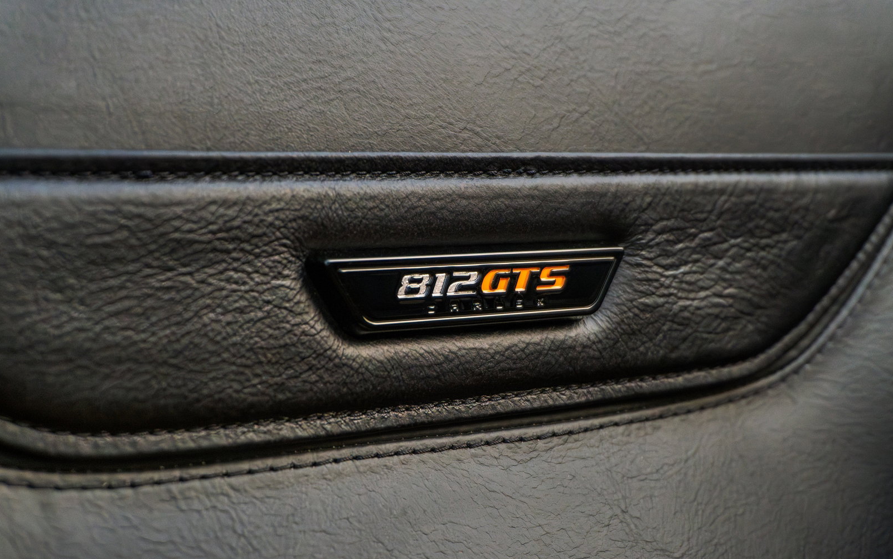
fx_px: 1655
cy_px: 301
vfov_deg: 19.2
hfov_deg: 30.2
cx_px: 450
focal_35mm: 68
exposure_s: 1/125
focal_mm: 44
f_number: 5.6
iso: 6400
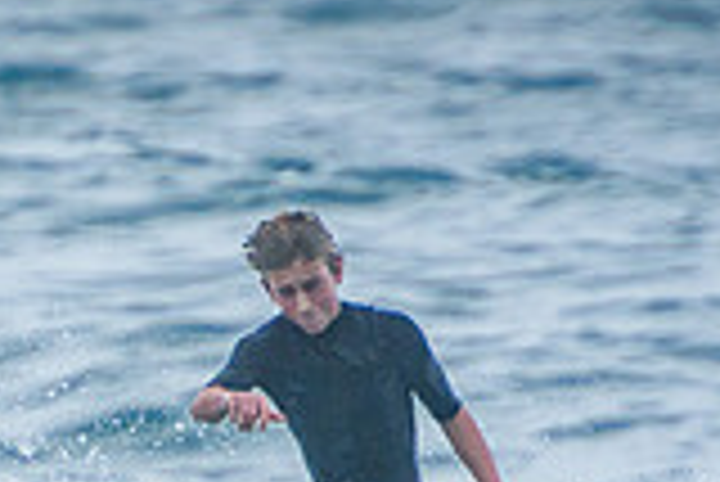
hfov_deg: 0.9
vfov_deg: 0.6
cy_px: 728
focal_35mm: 2173
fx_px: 43498
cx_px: -9
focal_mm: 400
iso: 640
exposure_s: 1/2000
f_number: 5.6
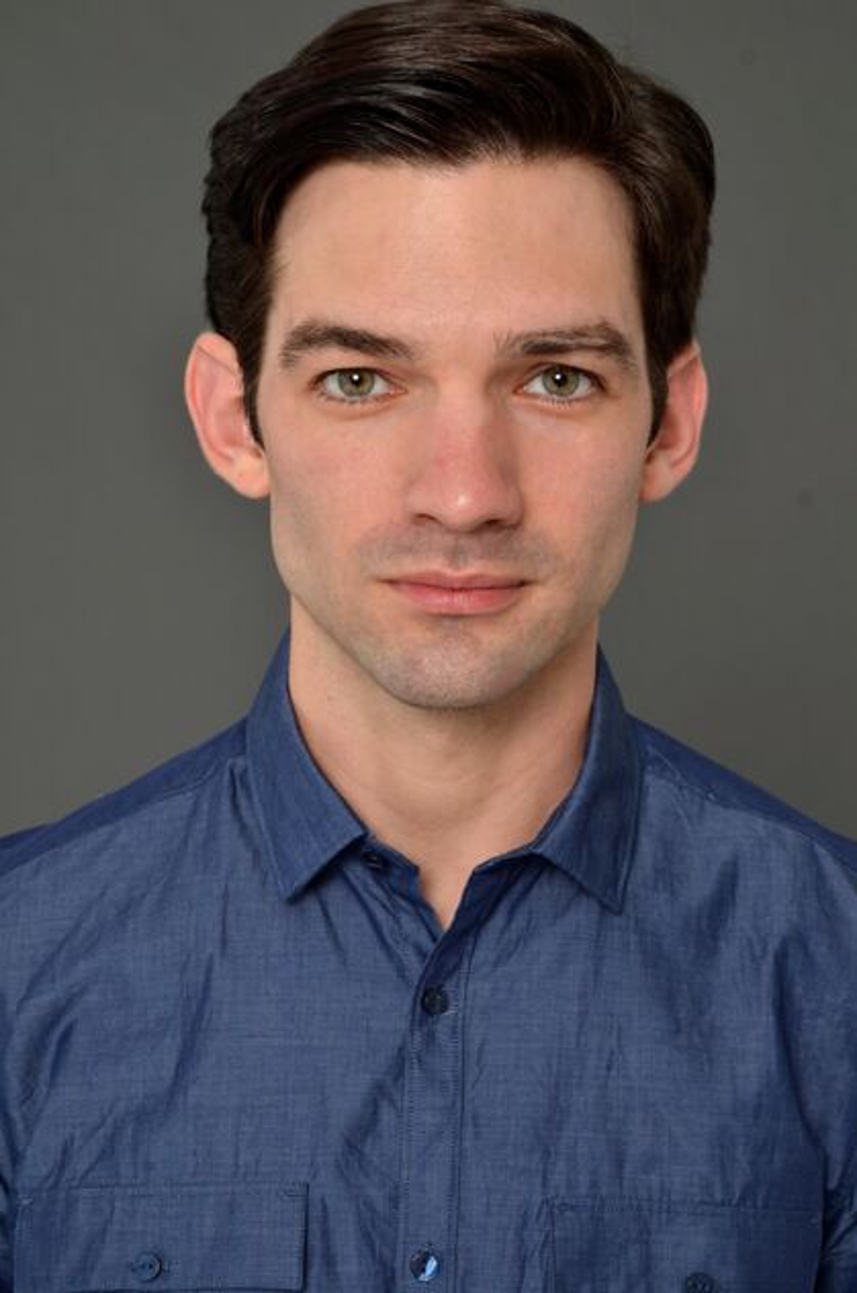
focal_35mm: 78
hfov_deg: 17.4
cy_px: 646
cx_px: 428
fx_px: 2796
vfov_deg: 26.0
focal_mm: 52
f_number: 8
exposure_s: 1/160
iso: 125
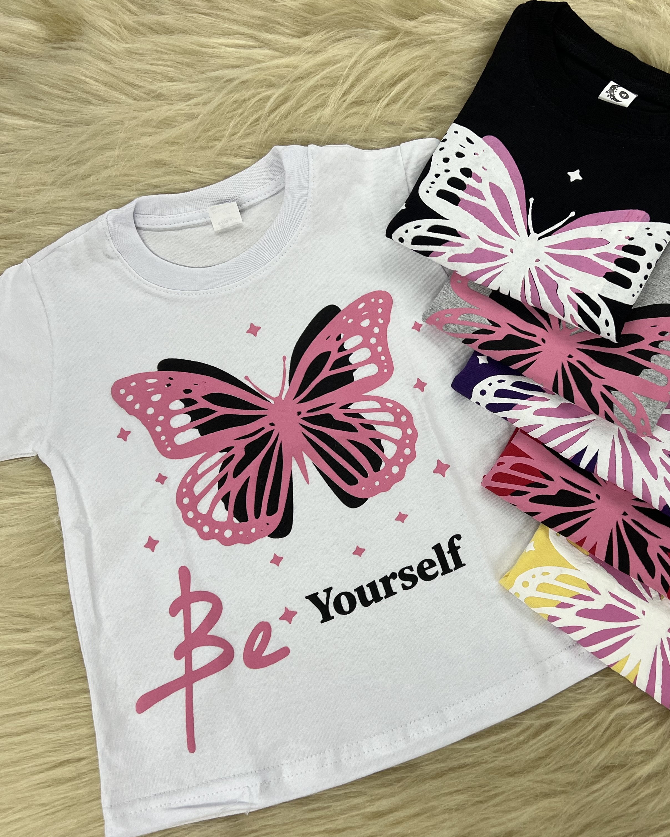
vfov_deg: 52.8
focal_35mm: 34
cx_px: 427
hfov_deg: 43.0
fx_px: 843
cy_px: 420
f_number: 1.5
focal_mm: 5.7
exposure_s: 1/100
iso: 80
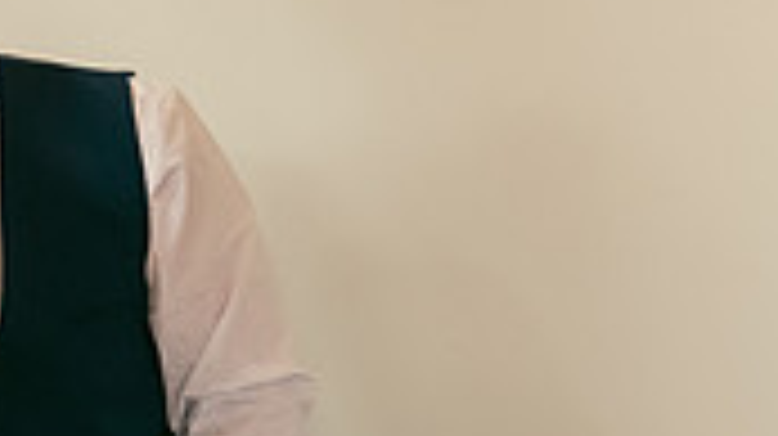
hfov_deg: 13.9
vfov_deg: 7.7
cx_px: 265
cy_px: 510
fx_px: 3195
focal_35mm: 155
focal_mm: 44
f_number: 3.5
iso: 1000
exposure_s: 1/160
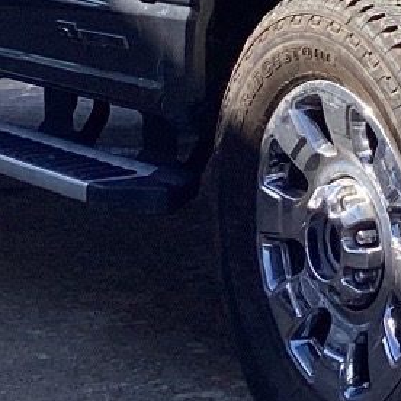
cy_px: -129
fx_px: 2084
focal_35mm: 159
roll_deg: +2.0
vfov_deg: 10.7
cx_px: 532
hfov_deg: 10.7
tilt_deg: +1.9
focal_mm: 3.3
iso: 25
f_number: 2.4
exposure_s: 1/947
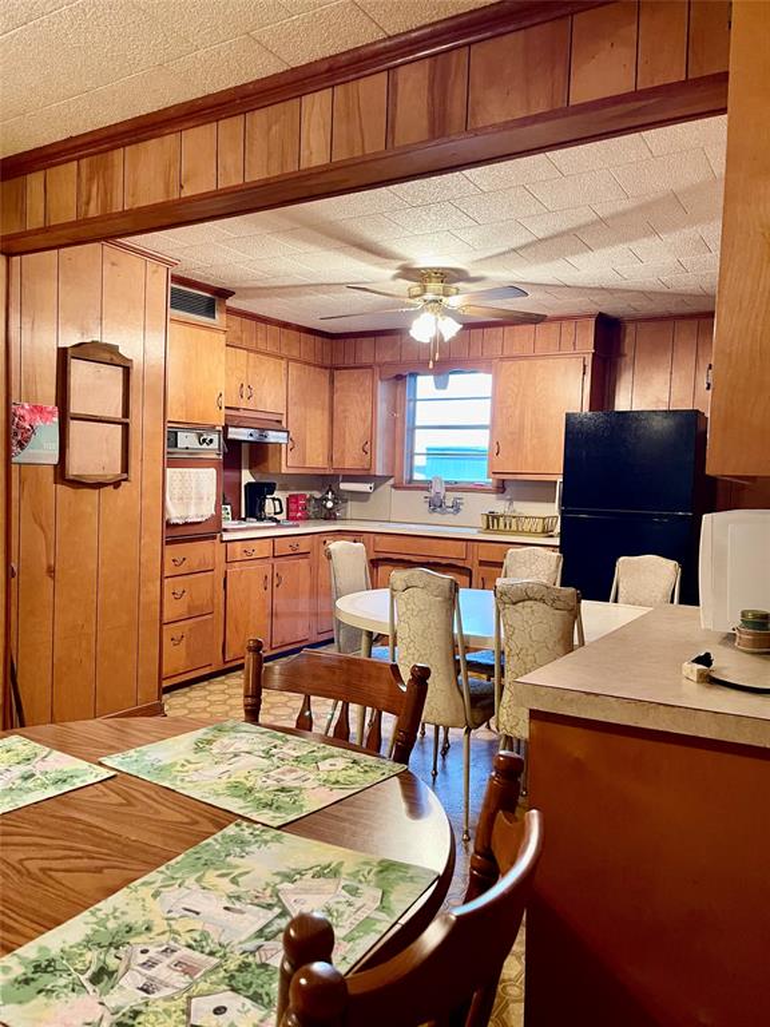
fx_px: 741
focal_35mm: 25
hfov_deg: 54.9
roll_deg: -1.9
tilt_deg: -2.3
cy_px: 514
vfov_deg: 69.4
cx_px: 385
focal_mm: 5.1
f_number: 1.6
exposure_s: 1/40
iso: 400
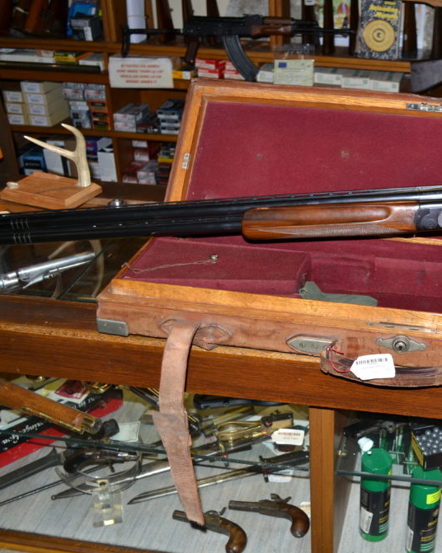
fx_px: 704
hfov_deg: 33.3
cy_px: 276
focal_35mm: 43
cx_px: 385
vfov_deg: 42.9
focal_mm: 20
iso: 100
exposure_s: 1/60
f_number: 4.5
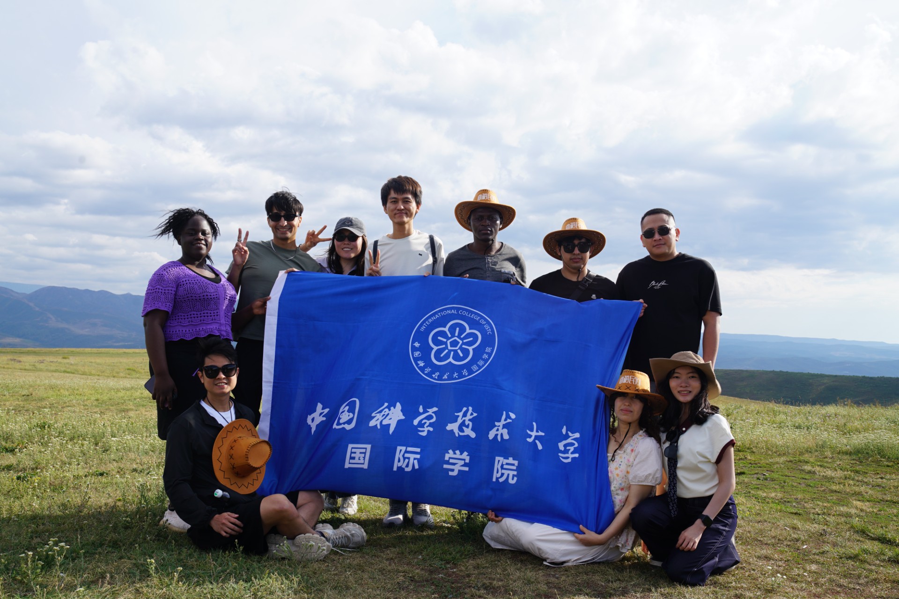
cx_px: 450
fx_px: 799
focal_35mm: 32
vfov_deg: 41.1
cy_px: 300
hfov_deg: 58.7
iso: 100
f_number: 9
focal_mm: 32
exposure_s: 1/125
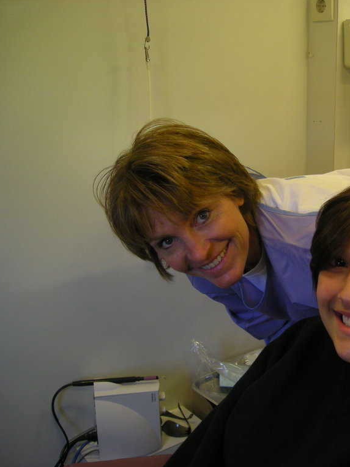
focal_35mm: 47
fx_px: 634
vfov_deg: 40.4
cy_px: 233
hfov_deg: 30.1
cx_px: 283
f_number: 2.8
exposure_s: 1/57.4
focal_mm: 5.7
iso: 130
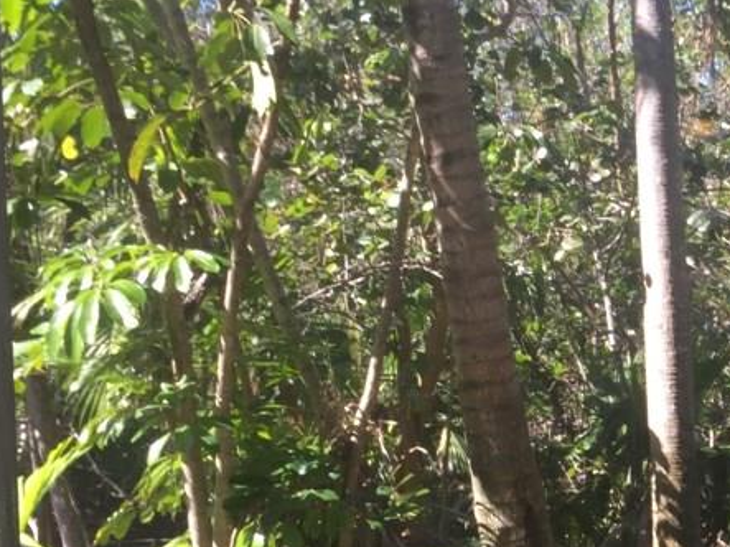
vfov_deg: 21.8
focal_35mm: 67
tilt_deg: -6.7
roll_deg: +0.2
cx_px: 779
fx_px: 1413
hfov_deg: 26.9
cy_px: 356
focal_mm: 4.15
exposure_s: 1/120
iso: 50
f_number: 2.2
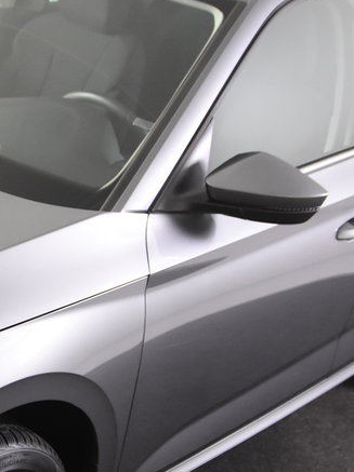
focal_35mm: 93
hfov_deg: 15.3
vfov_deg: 21.0
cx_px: -78
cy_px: 316
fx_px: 1270
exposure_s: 1/50
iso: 1600
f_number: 3.5
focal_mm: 22
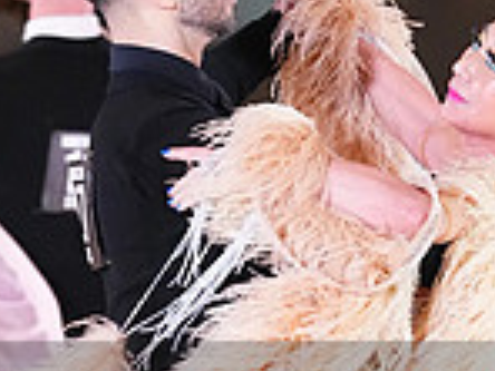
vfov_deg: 2.0
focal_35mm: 754
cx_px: 299
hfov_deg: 2.6
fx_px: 10782
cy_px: 455
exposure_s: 1/400
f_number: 4.5
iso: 8000
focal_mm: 200
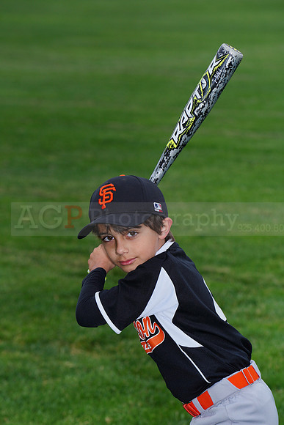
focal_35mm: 200
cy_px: 212
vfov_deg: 10.3
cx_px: 142
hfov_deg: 6.9
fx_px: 2365
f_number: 9
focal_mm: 200
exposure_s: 1/200
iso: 200
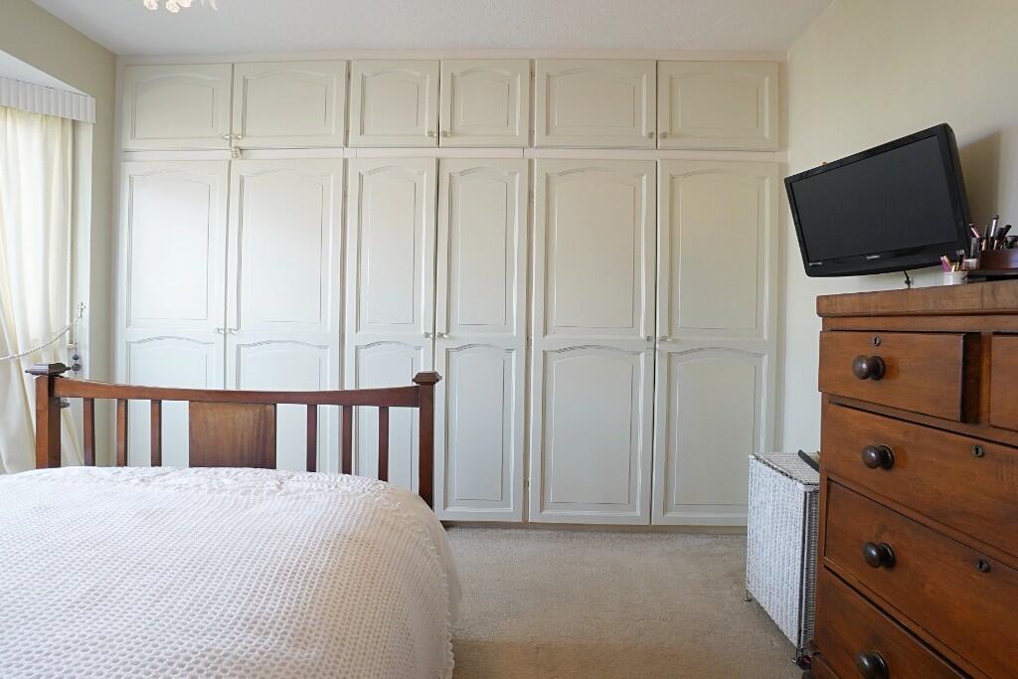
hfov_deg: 100.4
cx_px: 509
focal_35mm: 15
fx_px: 424
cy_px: 340
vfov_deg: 77.3
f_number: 10
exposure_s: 1/15
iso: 640
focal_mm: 10
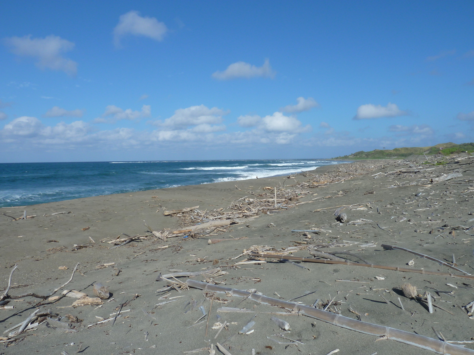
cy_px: 178
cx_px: 237
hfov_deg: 69.4
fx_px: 342
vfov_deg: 54.9
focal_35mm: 25
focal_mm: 4.1
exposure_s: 1/500
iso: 80
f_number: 5.6
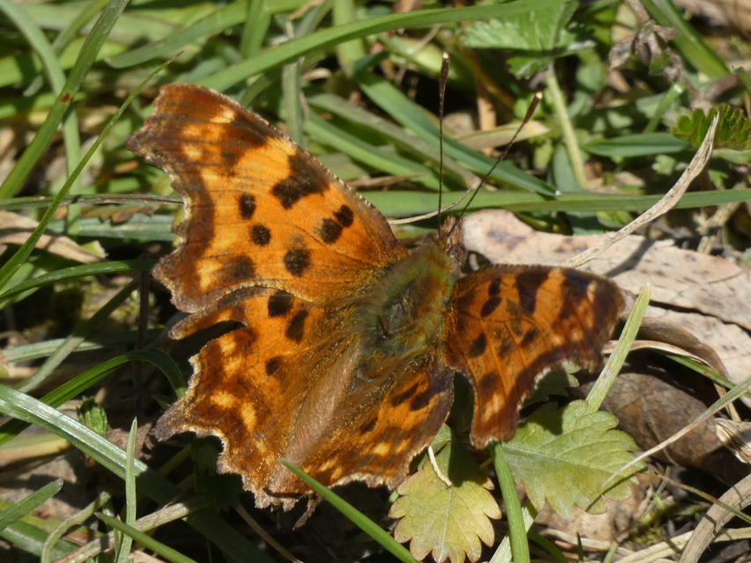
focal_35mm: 372
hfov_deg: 5.3
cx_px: 376
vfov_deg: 4.0
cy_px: 282
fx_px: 8072
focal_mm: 66.7
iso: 80
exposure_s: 1/160
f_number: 5.6
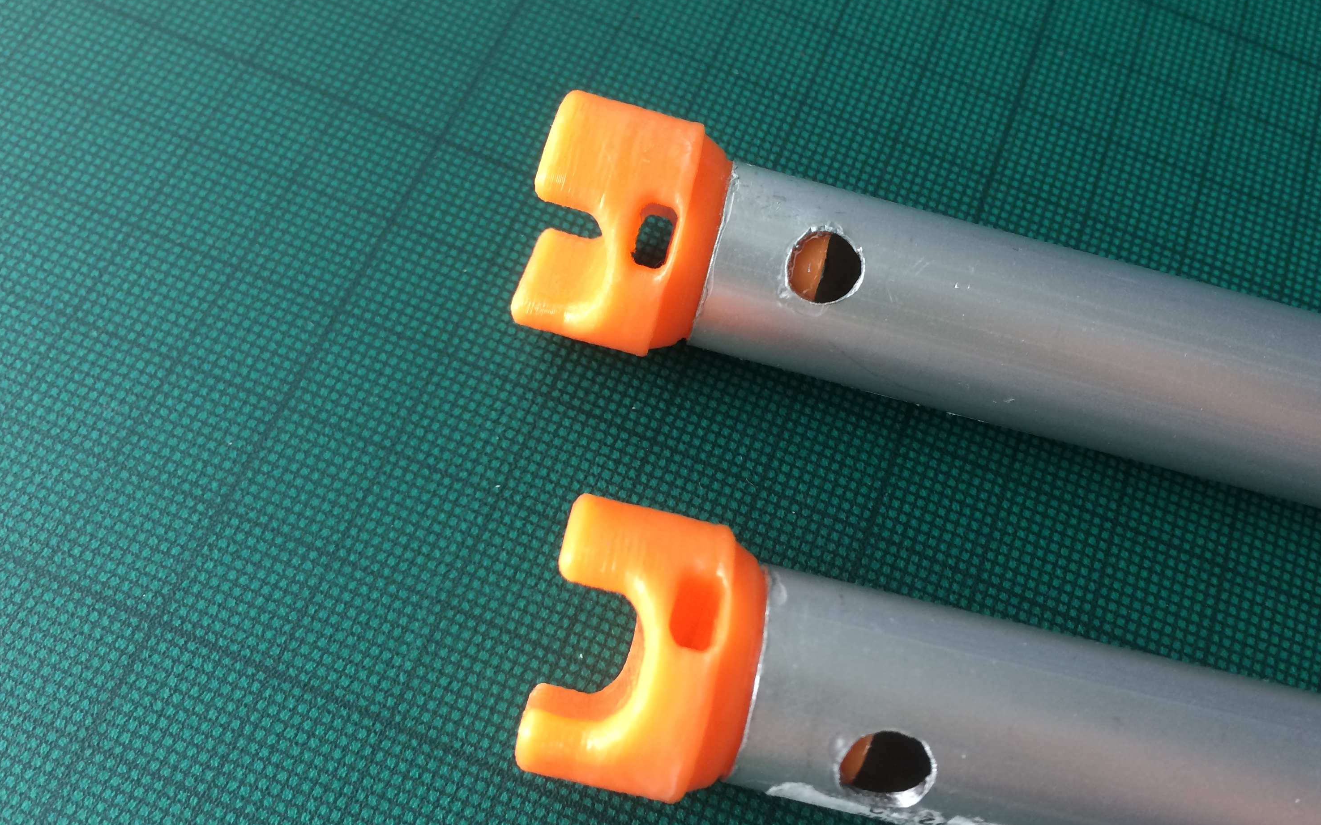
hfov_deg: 56.7
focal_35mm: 34
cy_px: 370
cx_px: 657
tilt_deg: -64.5
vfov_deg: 37.2
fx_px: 1224
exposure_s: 1/30
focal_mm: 4.15
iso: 64
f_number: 2.2
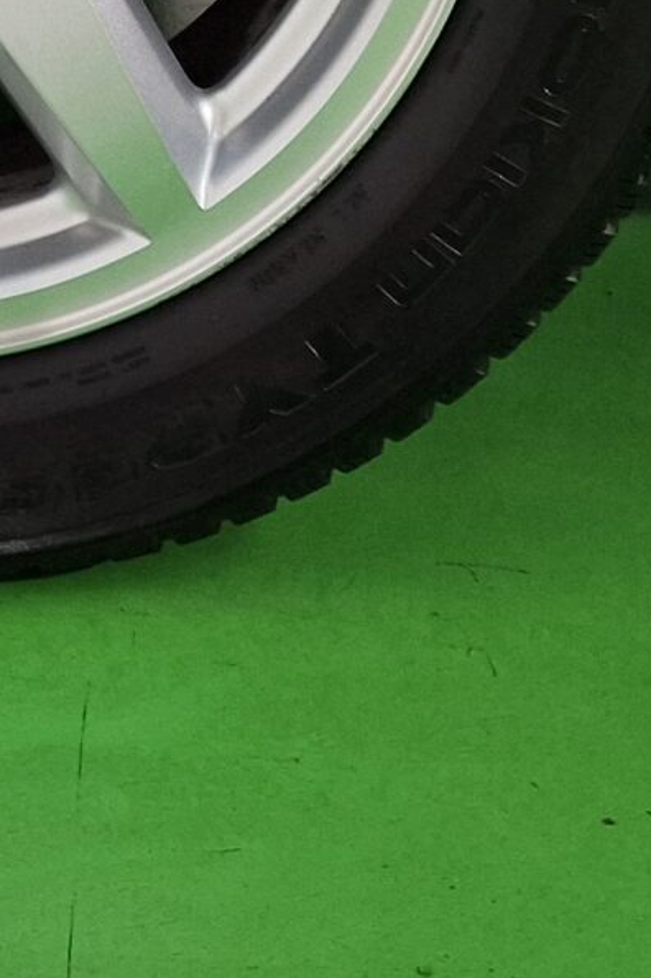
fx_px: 2797
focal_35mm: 103
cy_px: -401
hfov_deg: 13.0
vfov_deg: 18.1
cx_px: -118
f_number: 1.8
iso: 125
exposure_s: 1/100
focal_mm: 6.4
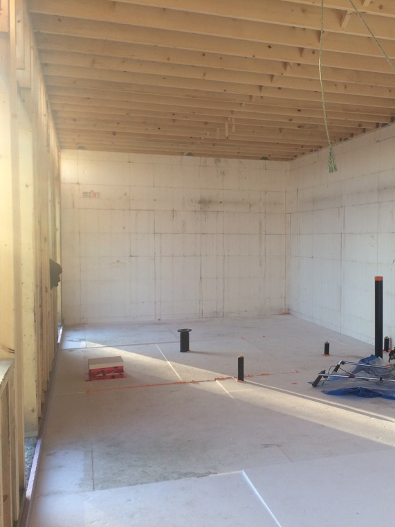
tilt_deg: -2.3
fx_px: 593
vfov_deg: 47.9
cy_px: 265
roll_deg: +0.9
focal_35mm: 39
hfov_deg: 35.6
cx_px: 317
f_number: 2.2
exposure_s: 1/123
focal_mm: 4.15
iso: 32
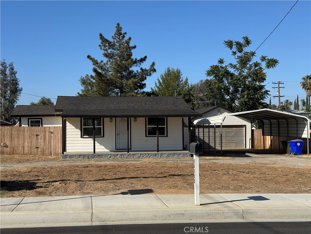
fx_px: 431
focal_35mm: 48
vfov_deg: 30.3
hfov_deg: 39.7
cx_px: 156
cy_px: 117
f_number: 1.78
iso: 64
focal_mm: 6.76
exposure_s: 1/5848
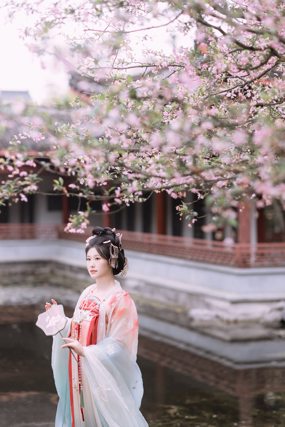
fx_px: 1009
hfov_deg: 16.1
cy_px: 214
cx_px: 142
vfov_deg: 23.9
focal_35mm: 85
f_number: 2
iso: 250
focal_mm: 85
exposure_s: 1/400
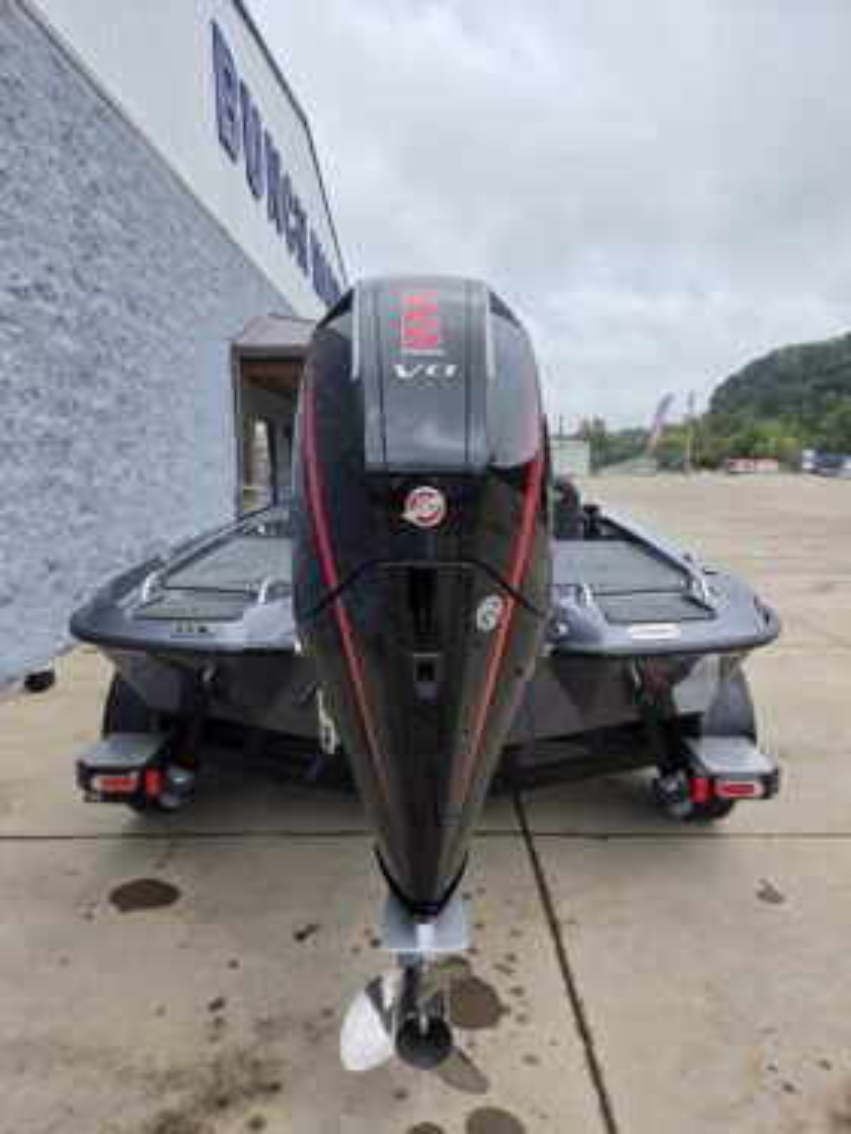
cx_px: 426
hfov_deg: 58.9
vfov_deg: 73.9
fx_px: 753
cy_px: 567
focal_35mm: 23
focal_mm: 5.4
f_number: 1.8
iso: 80
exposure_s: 1/1668
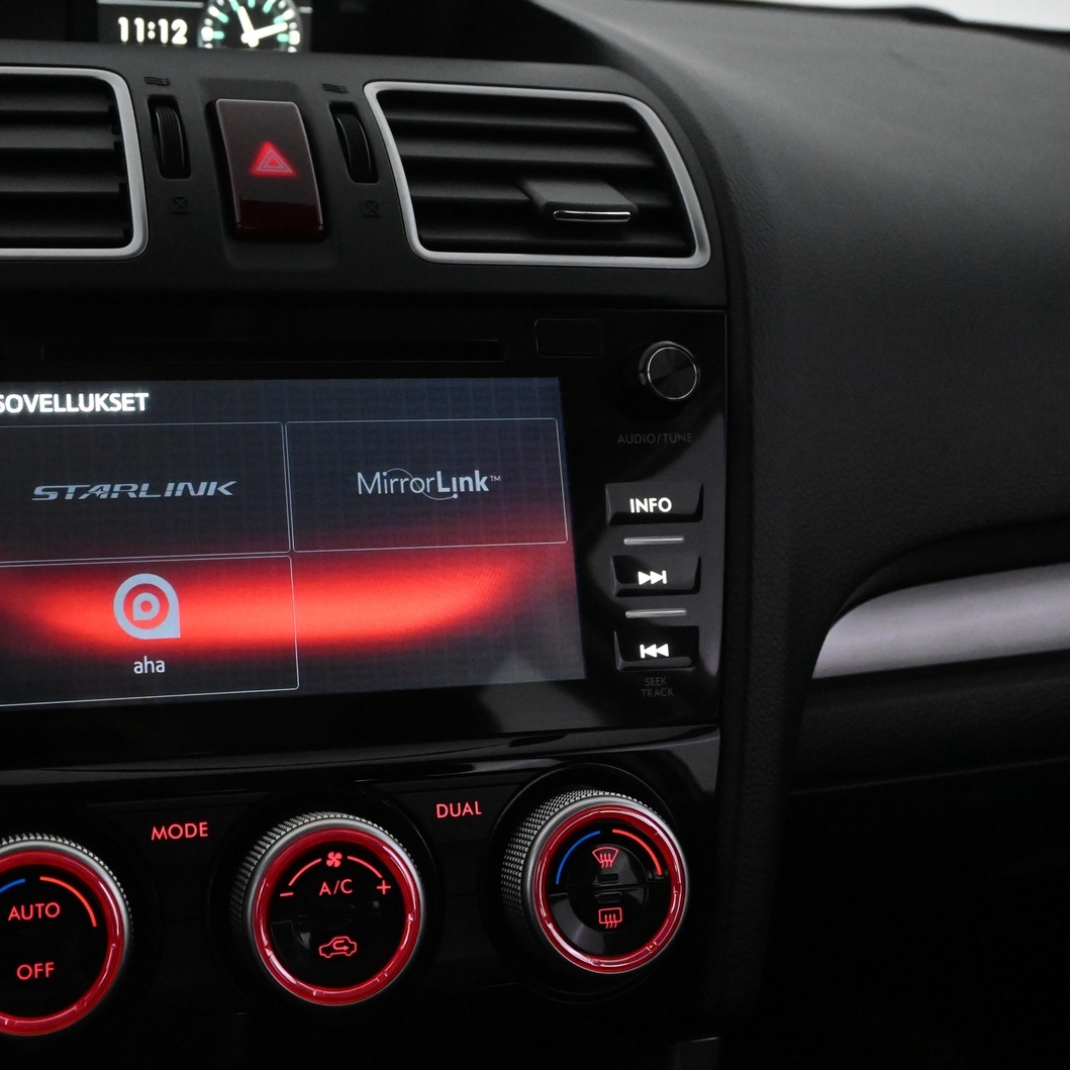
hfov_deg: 40.6
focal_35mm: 40
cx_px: 256
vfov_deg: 41.9
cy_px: 533
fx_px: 1398
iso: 6400
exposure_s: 1/160
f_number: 5
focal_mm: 20.5
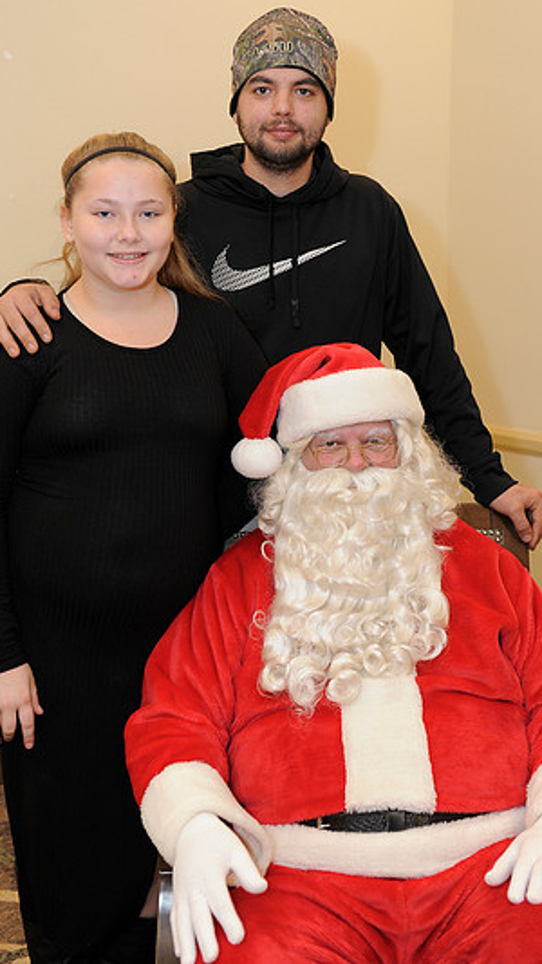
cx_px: 294
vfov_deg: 36.6
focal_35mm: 57
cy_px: 443
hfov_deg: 21.1
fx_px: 1456
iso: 1600
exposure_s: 1/100
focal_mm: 50
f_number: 4
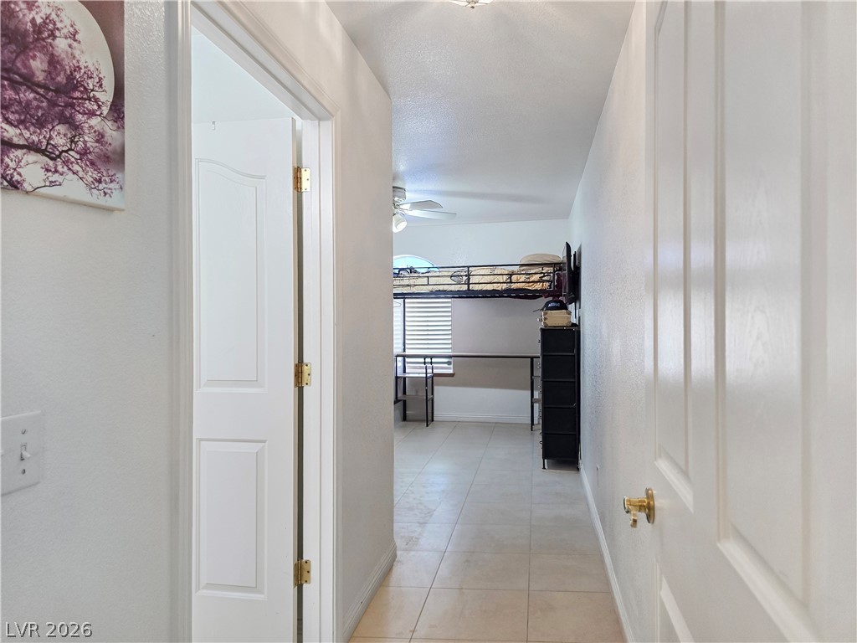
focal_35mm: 23
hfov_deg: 73.9
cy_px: 322
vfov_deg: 58.9
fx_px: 569
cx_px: 428
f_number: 1.7
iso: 250
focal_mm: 6.3
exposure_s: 1/120
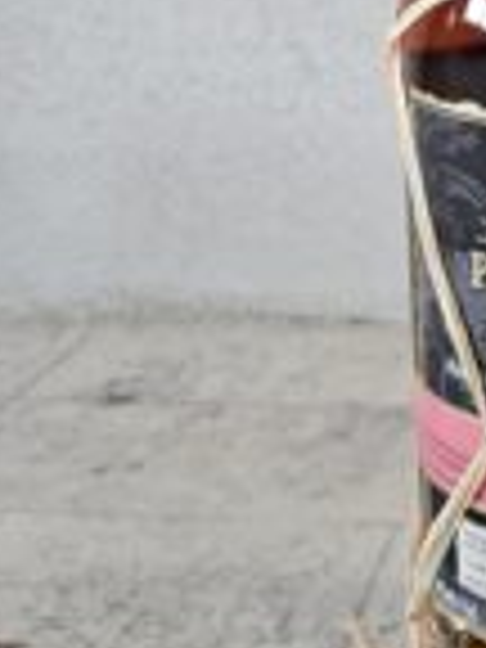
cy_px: 0
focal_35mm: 64
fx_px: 1198
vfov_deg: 28.4
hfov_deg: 20.8
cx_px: 639
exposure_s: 1/50
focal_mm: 5.4
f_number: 1.8
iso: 640
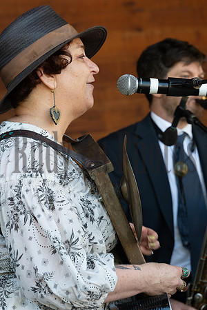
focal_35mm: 187
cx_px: 104
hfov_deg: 7.3
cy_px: 155
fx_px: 1613
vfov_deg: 11.0
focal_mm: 125
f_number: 6.3
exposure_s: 1/160
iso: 800
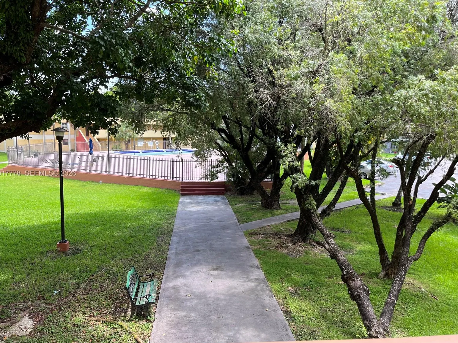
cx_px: 221
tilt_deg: -7.8
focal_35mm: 27
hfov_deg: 65.3
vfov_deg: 51.4
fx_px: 357
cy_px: 174
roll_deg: -1.6
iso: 50
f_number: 1.6
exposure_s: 1/412
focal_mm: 5.1
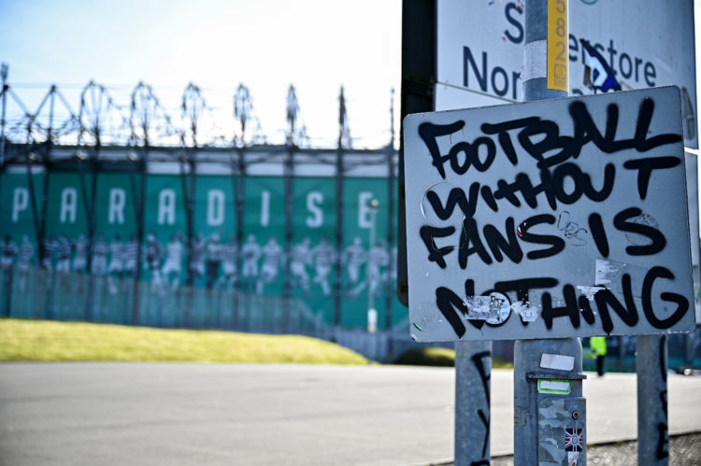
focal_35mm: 49
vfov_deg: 27.5
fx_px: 953
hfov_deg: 40.4
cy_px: 233
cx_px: 350
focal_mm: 49
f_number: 2.8
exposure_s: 1/2000
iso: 200
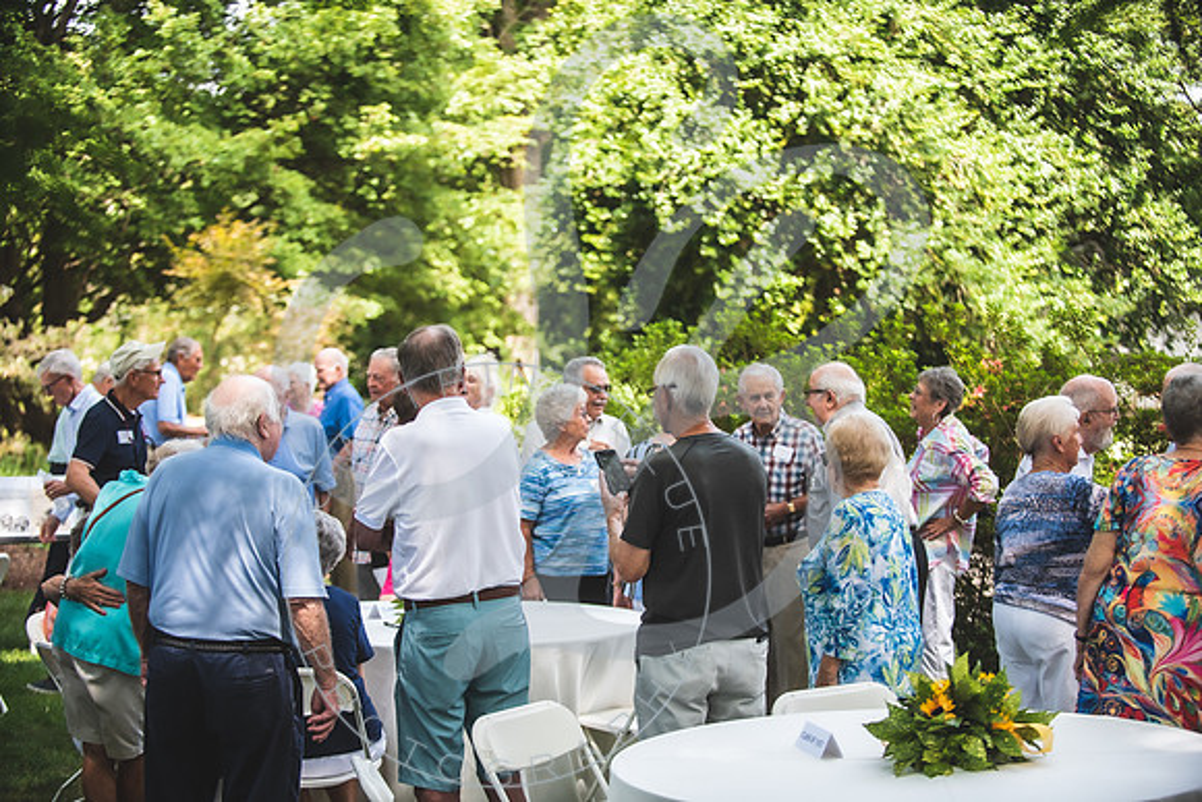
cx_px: 601
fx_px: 2338
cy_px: 401
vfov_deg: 19.5
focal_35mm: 70
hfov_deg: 28.8
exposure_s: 1/400
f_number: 2.8
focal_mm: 70
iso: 400
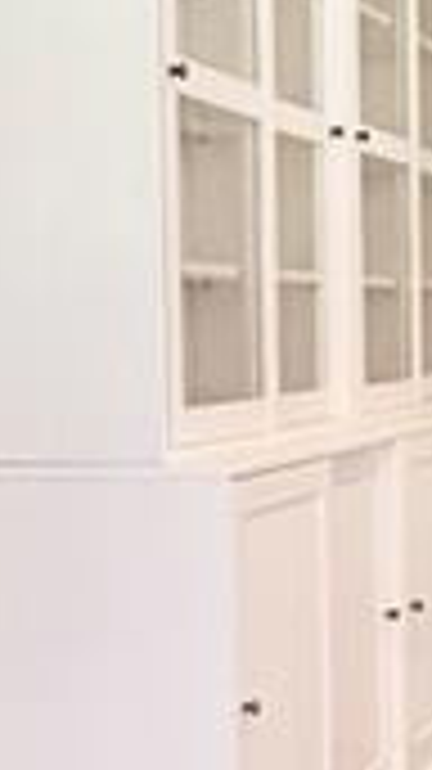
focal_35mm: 107
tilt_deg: -6.2
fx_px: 2182
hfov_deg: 10.3
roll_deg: -1.3
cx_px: 909
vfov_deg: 19.9
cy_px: 522
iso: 320
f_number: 2.2
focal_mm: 2.22
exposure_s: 1/120
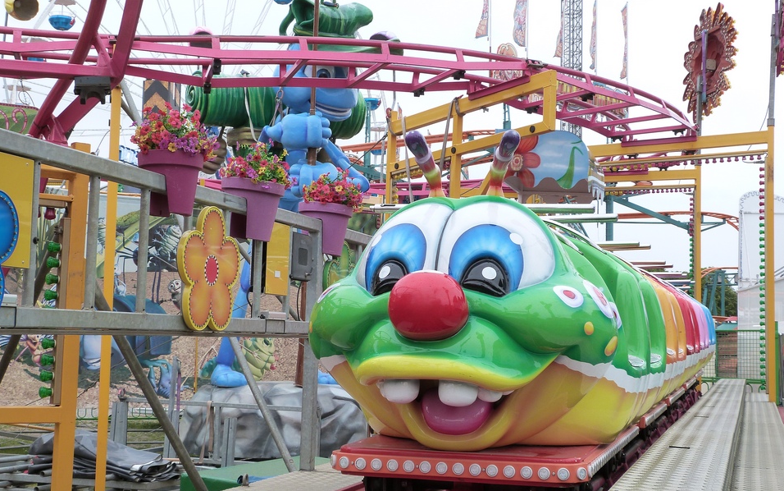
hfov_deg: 39.6
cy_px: 260
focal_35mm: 51
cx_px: 380
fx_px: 1090
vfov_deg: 25.4
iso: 160
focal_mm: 8.3
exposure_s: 1/250
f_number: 4.5
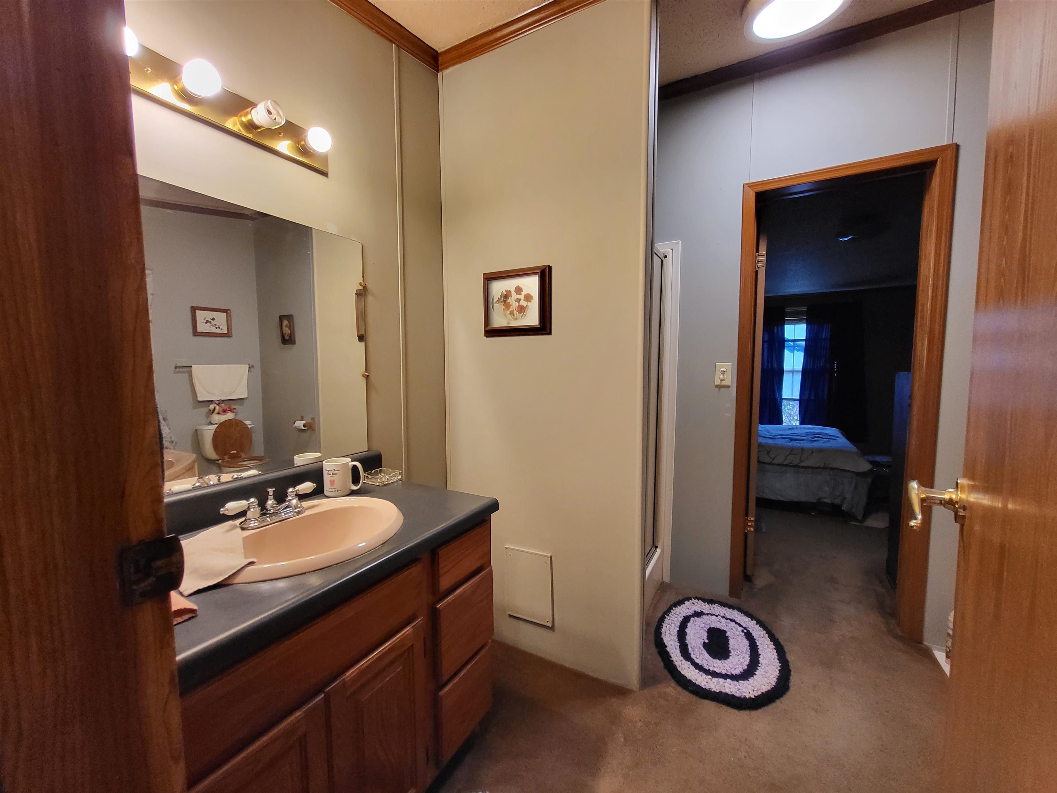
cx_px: 528
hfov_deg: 106.2
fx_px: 397
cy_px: 396
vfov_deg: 89.9
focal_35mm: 13
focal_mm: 1.74
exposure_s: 1/60
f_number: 2.2
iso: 320
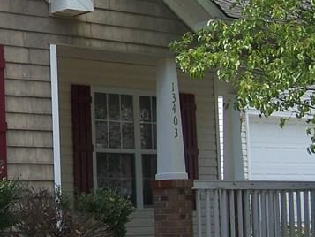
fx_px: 992
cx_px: -42
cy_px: 67
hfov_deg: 17.4
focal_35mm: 109
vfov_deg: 13.6
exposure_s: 1/750
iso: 80
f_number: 2.8
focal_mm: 6.3
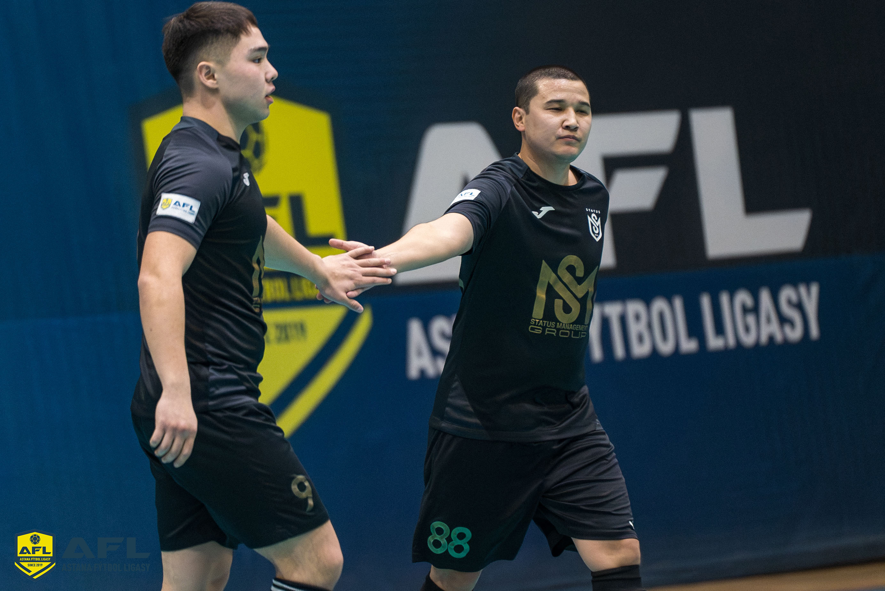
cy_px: 296
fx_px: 6640
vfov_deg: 5.1
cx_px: 442
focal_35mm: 270
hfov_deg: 7.6
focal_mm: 180
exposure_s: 1/1000
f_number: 2.8
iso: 12800
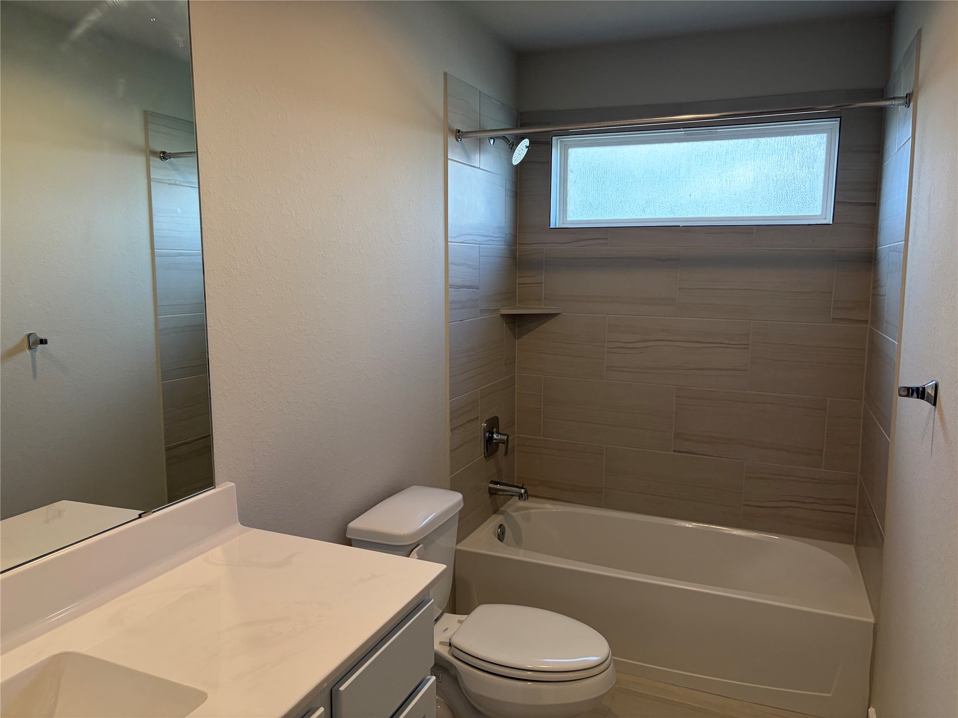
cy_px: 359
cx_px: 479
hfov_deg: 67.3
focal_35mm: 26
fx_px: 720
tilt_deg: -6.6
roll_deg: +0.0
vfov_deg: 53.1
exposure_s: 1/176
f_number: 1.6
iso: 80
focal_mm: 5.96
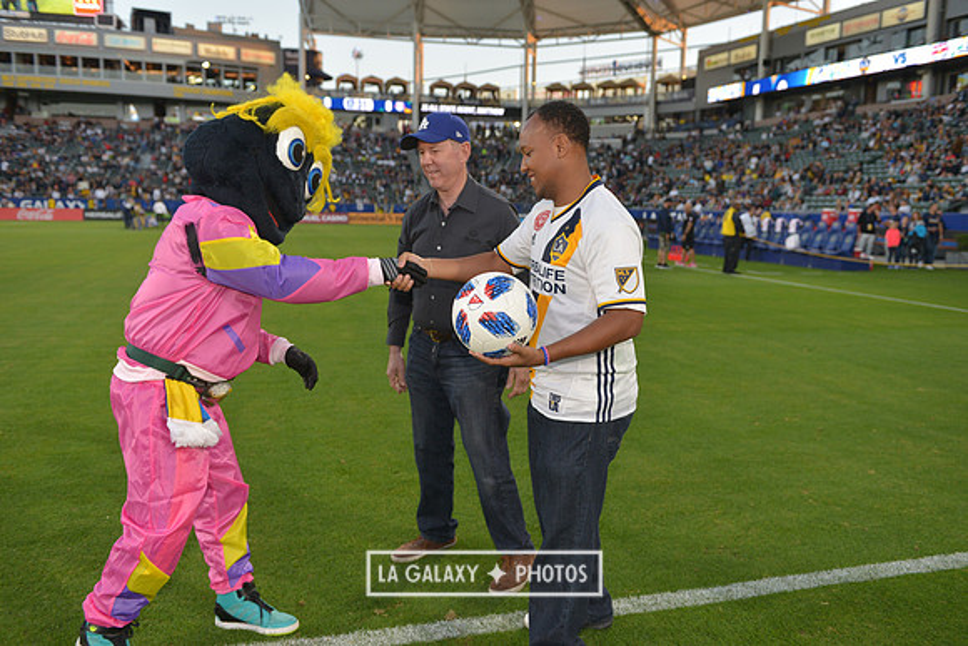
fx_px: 780
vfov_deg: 45.0
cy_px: 323
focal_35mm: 29
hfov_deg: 63.6
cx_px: 484
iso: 800
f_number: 3.5
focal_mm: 29
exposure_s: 1/800
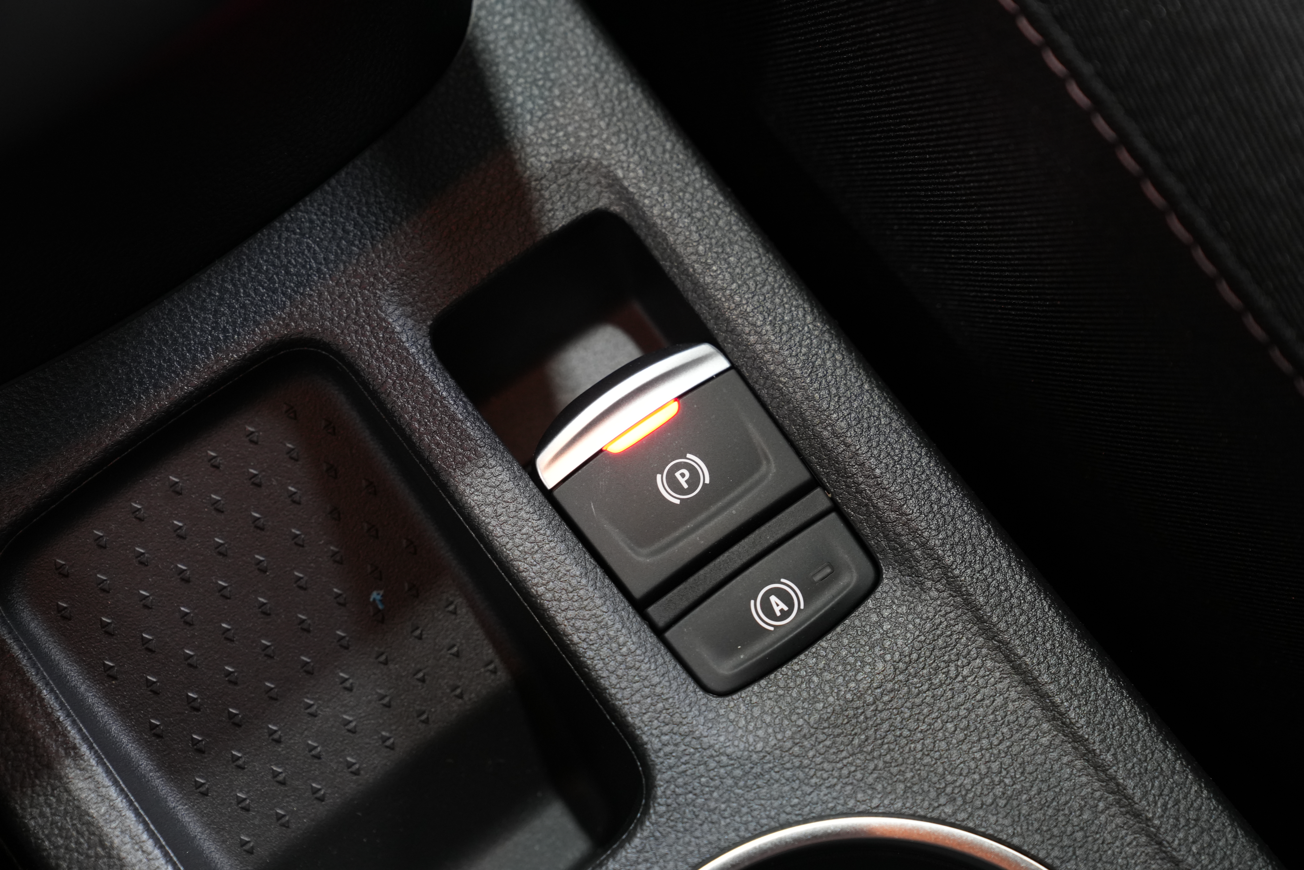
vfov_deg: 19.5
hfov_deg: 28.8
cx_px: 652
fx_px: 2535
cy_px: 435
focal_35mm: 70
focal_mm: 70
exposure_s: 1/20
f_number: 5.6
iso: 2000
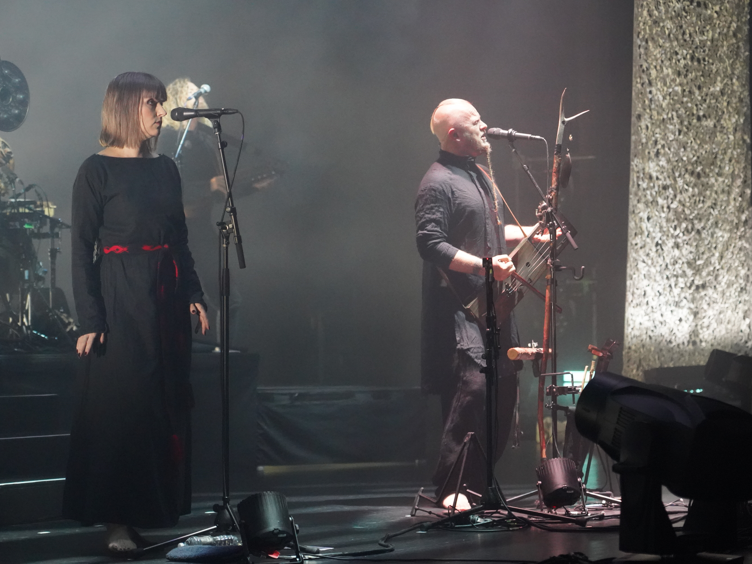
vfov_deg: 13.0
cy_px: 282
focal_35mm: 114
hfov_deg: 17.3
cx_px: 357
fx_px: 2477
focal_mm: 105
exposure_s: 1/160
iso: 12800
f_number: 4
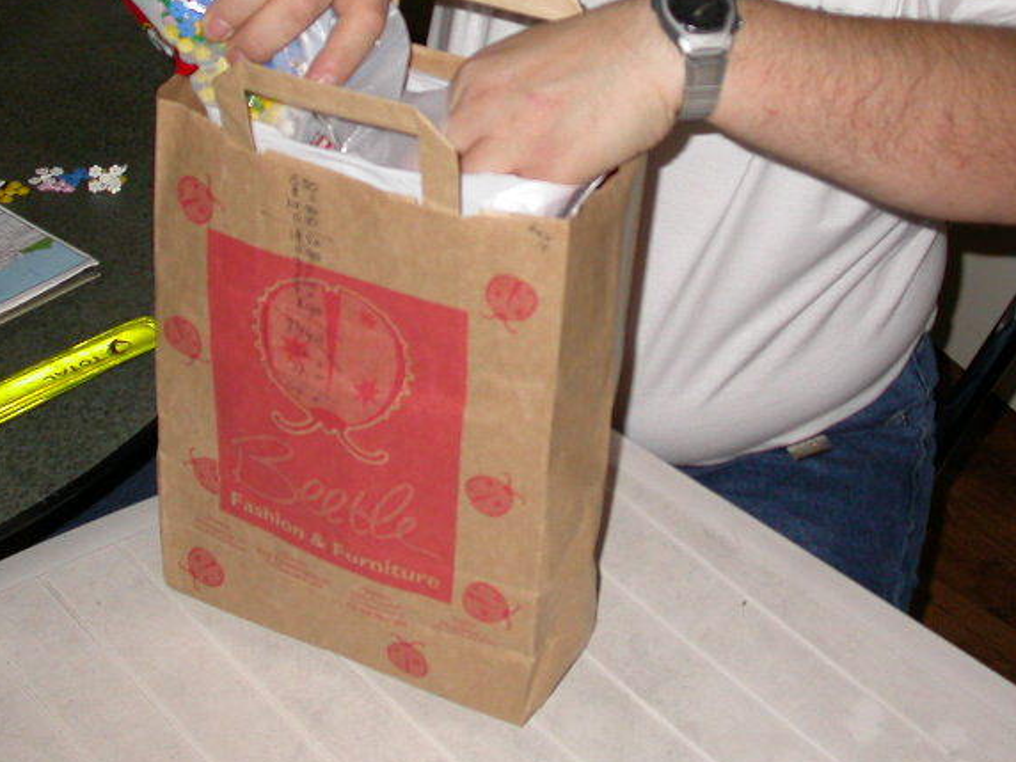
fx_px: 1996
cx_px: 533
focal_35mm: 68
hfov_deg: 28.6
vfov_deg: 21.2
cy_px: 105
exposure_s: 1/60
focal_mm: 7.85
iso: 100
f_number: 2.6
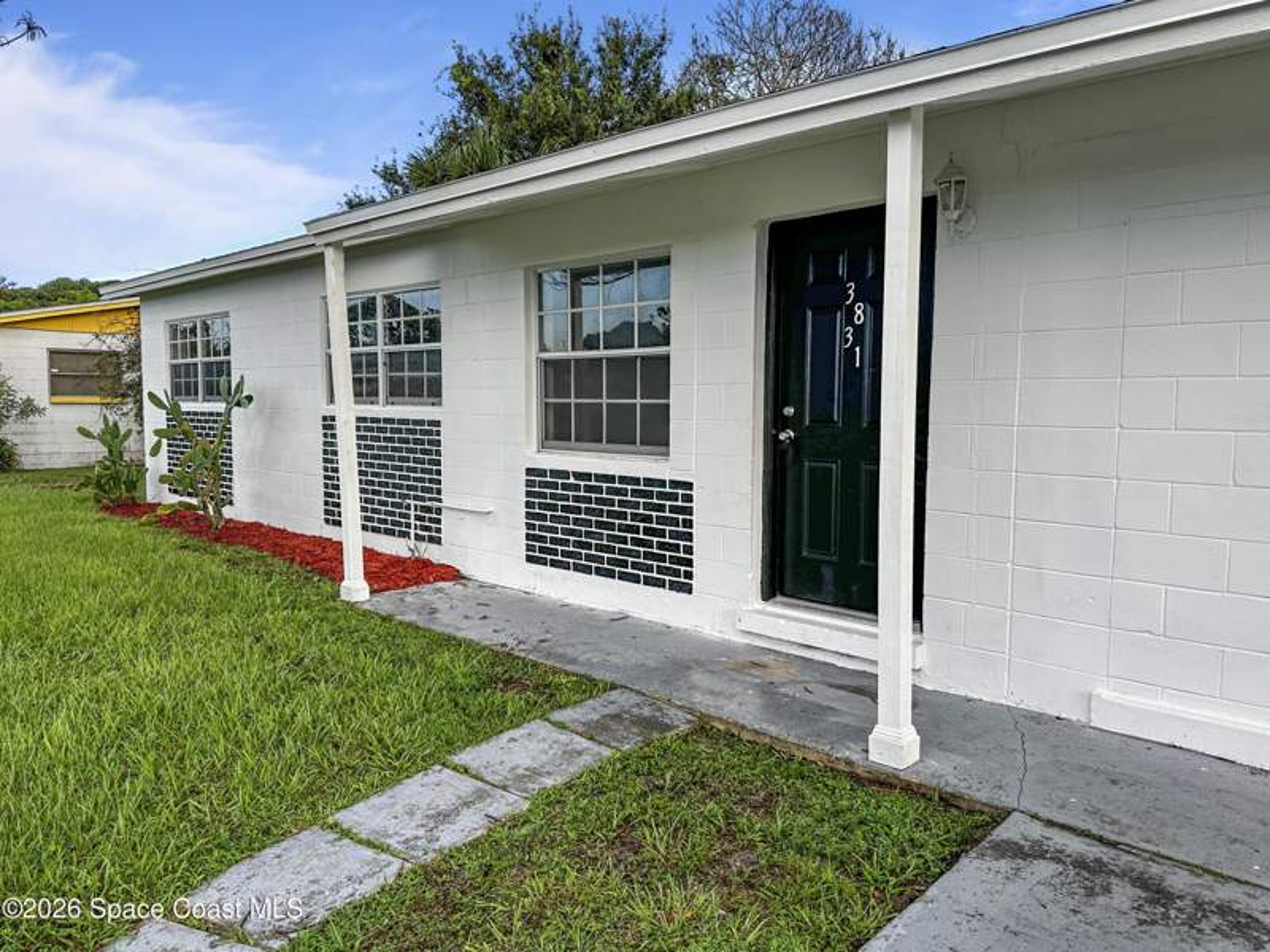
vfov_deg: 56.8
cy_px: 476
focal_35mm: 24
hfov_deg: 71.6
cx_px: 635
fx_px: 881
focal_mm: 6.86
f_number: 1.78
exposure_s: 1/630
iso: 80
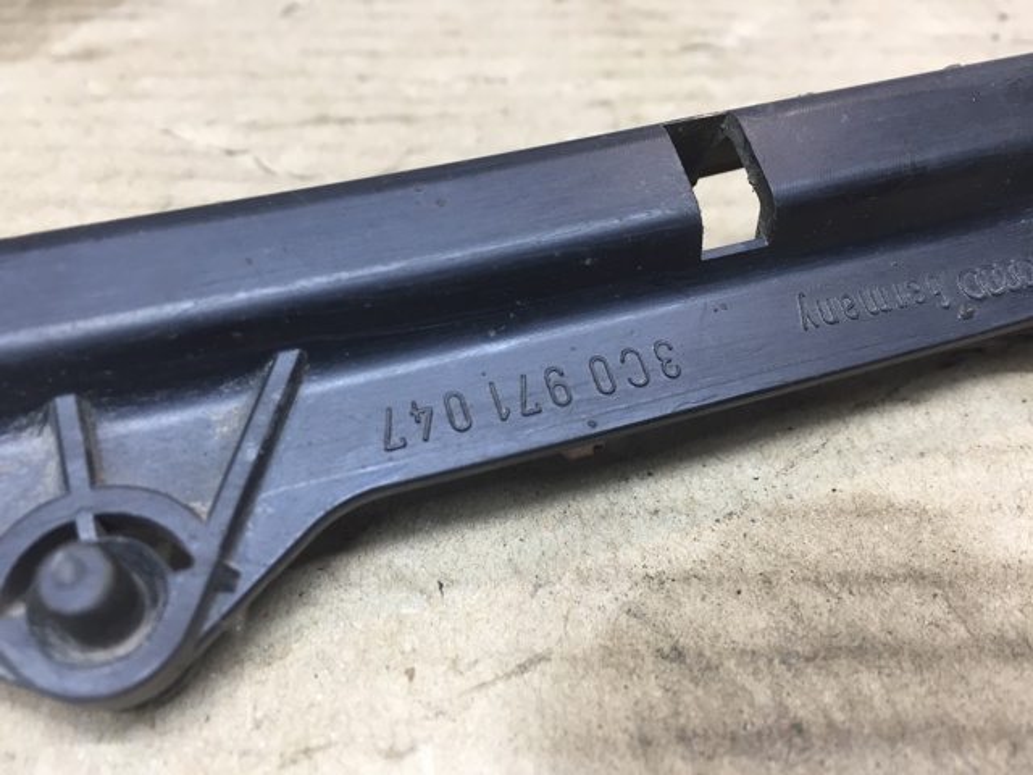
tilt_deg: -44.6
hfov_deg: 61.7
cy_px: 388
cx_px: 516
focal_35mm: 29
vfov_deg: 48.2
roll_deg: -0.7
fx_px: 865
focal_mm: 4.15
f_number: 2.2
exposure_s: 1/33
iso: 80
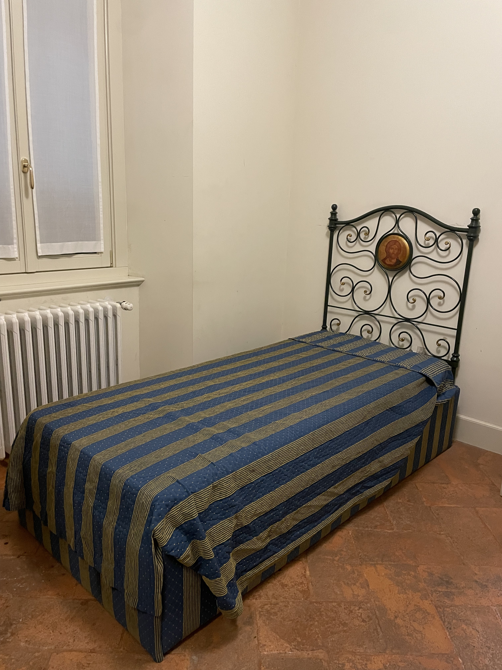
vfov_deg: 67.3
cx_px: 251
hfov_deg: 53.1
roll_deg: +1.1
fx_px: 503
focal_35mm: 26
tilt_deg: -14.6
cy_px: 335
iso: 500
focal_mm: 4.2
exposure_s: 1/33
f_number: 1.6
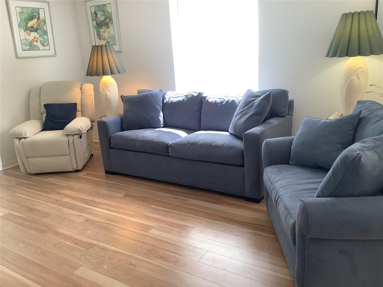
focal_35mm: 31
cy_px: 144
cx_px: 192
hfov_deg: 58.4
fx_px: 343
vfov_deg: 45.4
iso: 80
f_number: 2.4
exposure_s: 1/120
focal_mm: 3.3
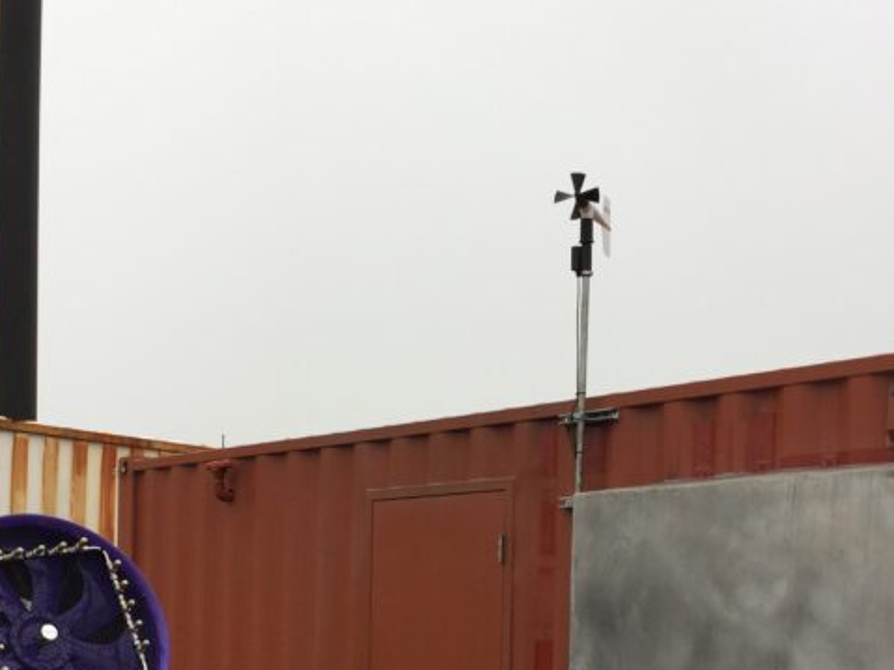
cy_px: 681
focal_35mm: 62
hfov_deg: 31.2
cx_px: 411
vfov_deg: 22.7
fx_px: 1601
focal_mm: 4.15
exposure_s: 1/169
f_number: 2.2
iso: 32
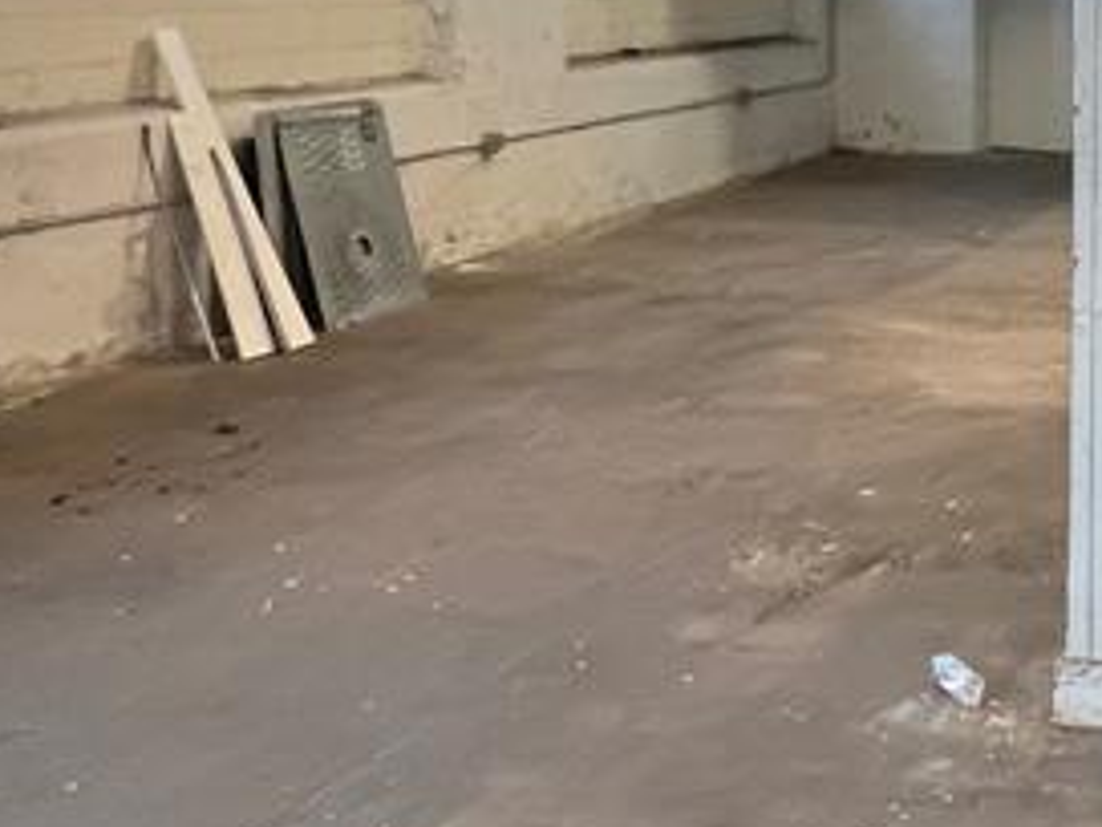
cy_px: -57
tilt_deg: -0.5
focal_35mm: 49
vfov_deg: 27.4
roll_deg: -0.7
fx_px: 1560
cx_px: 1276
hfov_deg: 32.9
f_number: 1.8
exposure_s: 1/120
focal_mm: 1.57
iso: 250
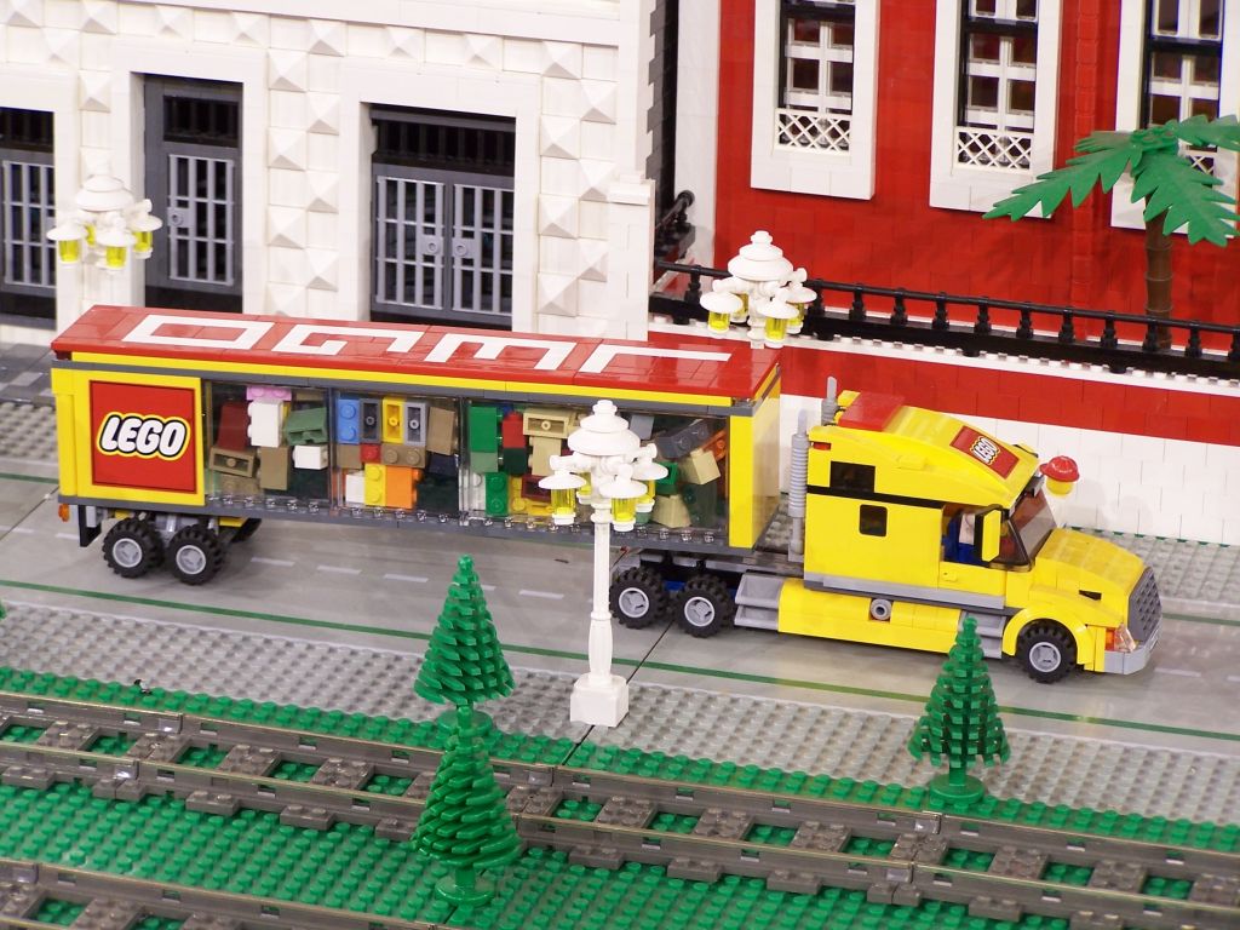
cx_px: 620
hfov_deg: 15.4
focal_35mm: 128
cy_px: 465
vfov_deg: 11.6
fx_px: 4585
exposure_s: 1/6
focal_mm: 21.2
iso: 80
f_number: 3.2
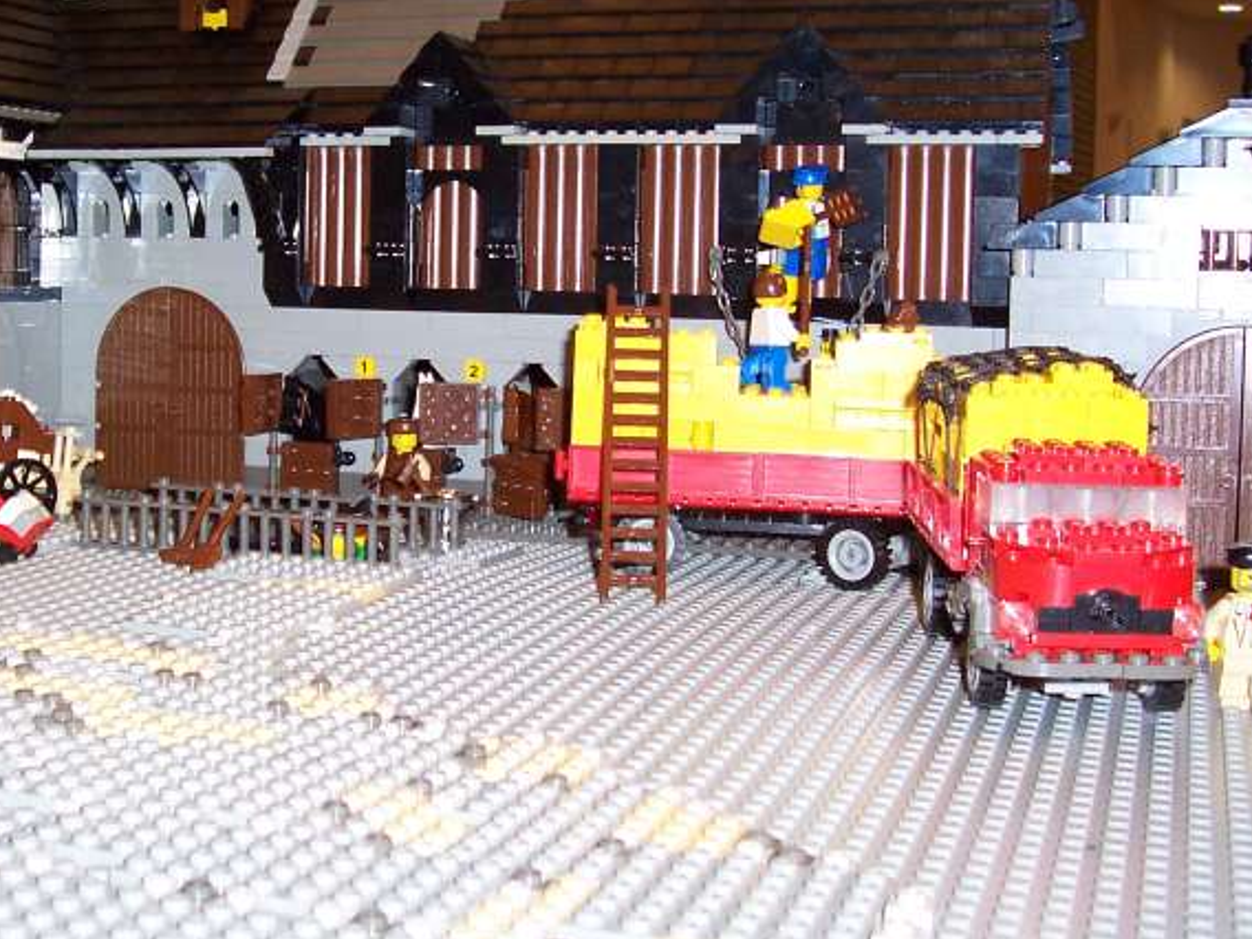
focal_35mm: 53
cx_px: 420
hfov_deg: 35.8
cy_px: 386
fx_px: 1917
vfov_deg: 27.5
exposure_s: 1/60
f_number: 2.8
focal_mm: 5.6
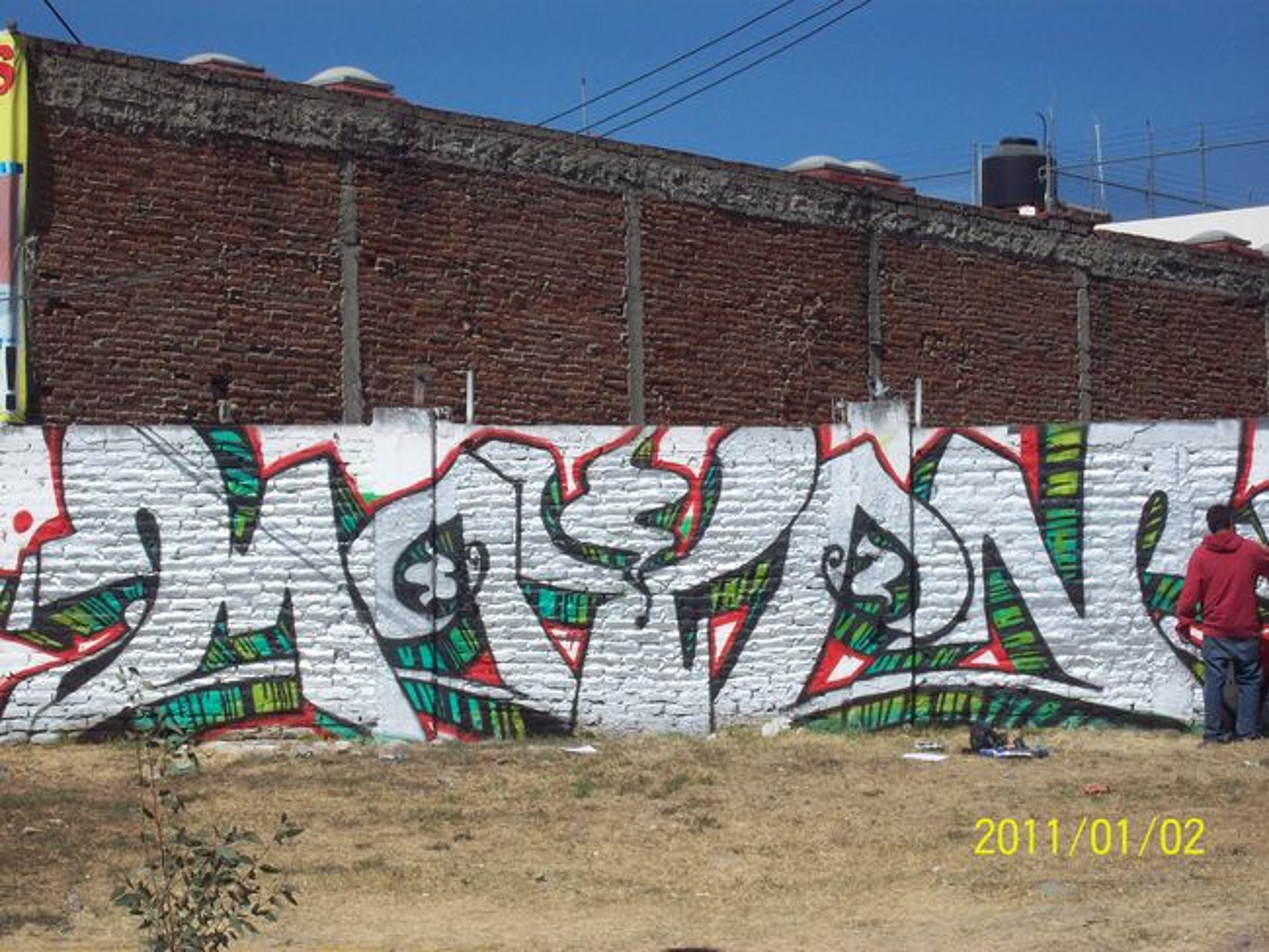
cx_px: 634
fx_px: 3961
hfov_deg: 18.2
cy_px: 476
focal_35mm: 108
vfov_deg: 13.7
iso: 80
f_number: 8.5
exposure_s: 1/398
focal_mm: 18
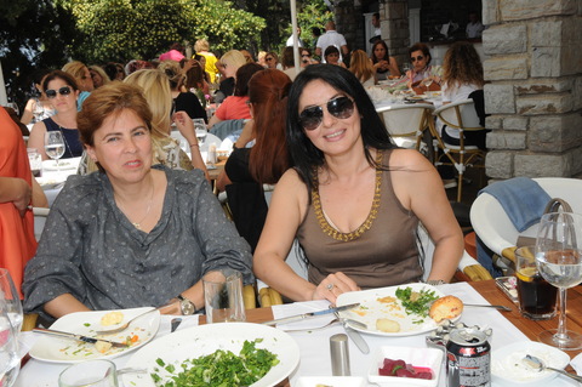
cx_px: 291
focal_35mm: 40
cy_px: 194
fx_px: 654
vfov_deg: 32.9
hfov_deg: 48.0
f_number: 14
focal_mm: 27
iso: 400
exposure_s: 1/250
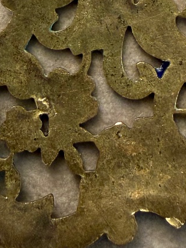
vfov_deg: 25.0
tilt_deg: -81.8
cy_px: -5
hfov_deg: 19.8
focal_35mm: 74
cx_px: 127
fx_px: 531
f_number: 2.2
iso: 320
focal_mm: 2.22
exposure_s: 1/50
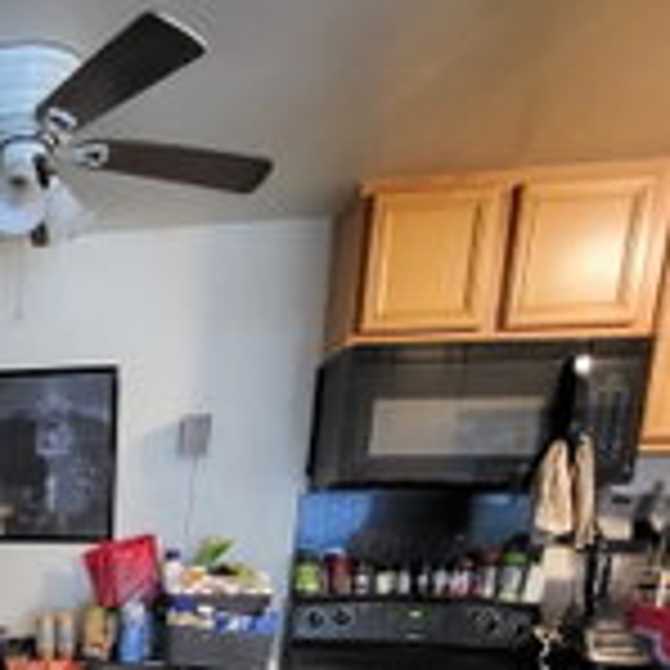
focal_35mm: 33
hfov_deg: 41.0
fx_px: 723
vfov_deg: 43.8
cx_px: -47
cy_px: 643
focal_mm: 1.74
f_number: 2.2
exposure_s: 1/24
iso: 640
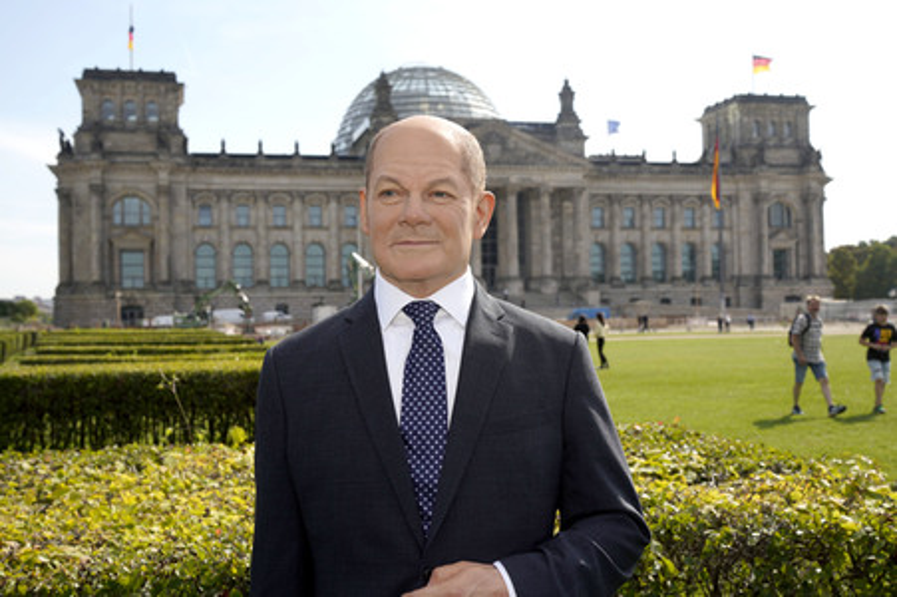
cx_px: 448
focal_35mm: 37
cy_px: 298
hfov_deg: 51.9
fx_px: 921
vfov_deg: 35.9
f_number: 6.3
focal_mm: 37
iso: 100
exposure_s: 1/400
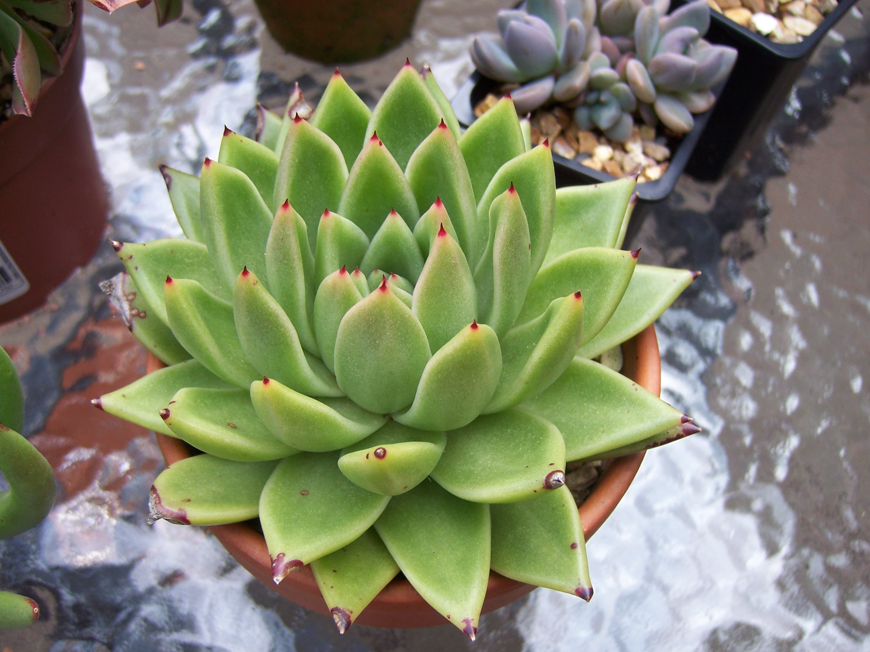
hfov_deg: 51.4
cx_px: 435
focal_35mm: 36
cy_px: 326
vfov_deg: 39.7
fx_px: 905
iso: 80
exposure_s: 1/160
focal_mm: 6.2
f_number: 2.8
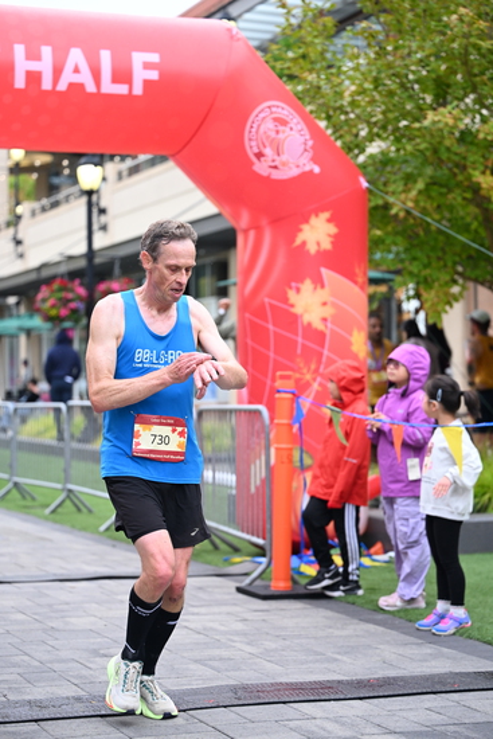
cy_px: 370
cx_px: 246
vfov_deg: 25.7
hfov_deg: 17.3
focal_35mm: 79
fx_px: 1622
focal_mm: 79
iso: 1250
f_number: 2.8
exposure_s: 1/1600
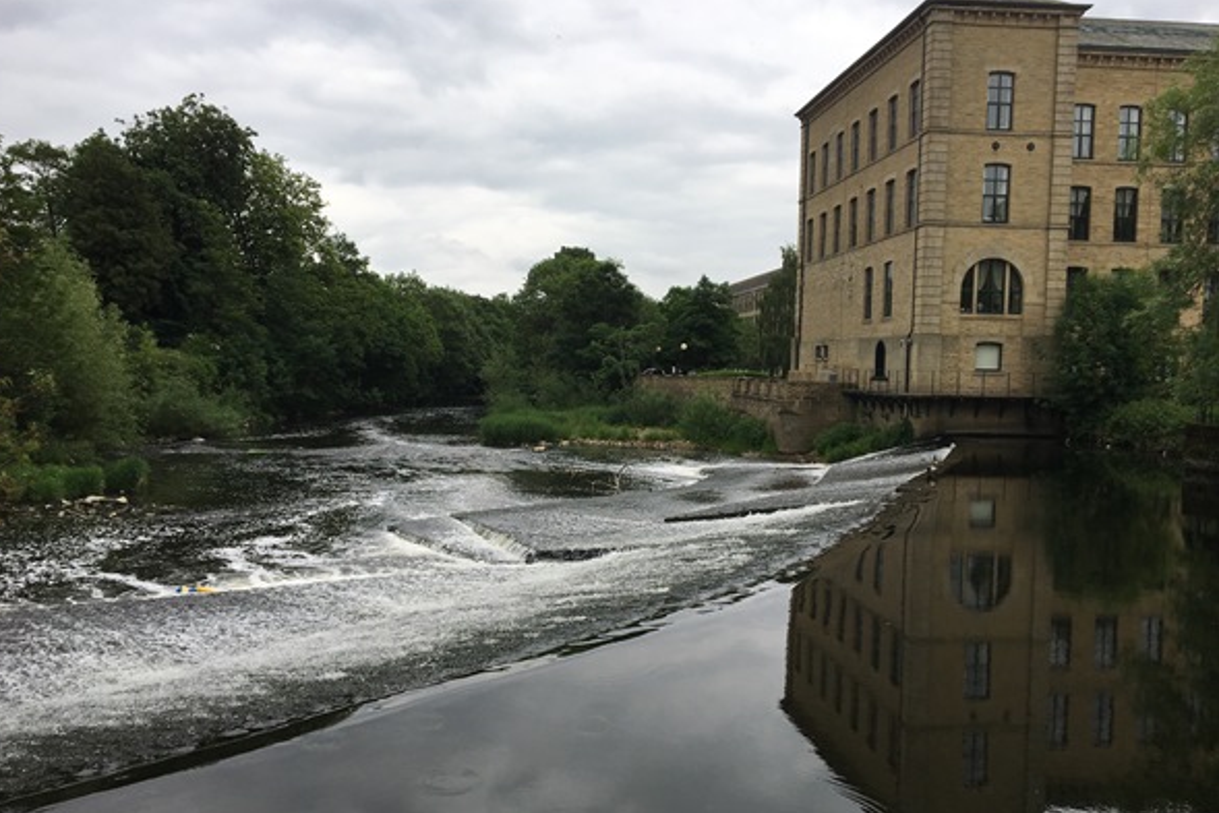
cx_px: 595
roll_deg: -1.5
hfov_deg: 60.3
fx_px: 1050
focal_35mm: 31
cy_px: 424
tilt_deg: -3.3
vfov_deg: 42.3
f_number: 2.2
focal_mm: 4.15
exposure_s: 1/693
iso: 25
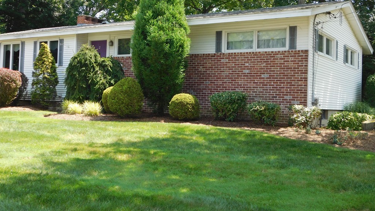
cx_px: 186
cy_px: 86
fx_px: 437
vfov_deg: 27.0
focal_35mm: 44
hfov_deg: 46.4
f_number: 3.6
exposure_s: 1/250
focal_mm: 7.1
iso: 125
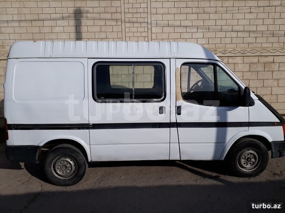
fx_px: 222
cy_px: 106
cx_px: 142
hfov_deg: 65.3
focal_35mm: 27
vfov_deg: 51.4
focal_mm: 3.6
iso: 40
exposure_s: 1/4149
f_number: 1.9
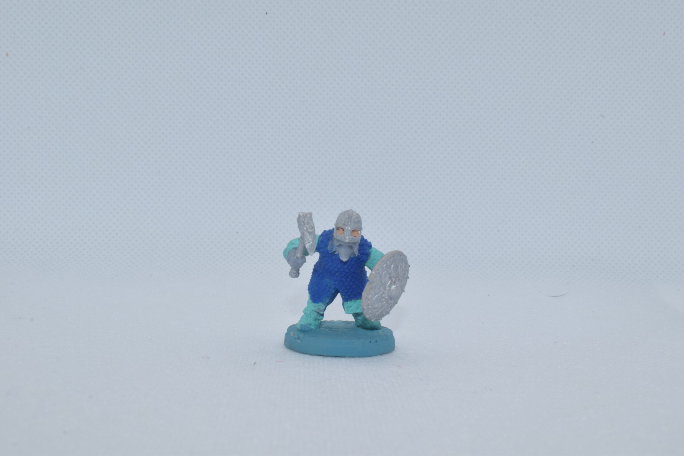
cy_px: 228
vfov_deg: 25.1
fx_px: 1026
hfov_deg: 36.9
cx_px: 342
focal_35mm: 54
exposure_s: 1/125
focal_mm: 36
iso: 800
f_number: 22
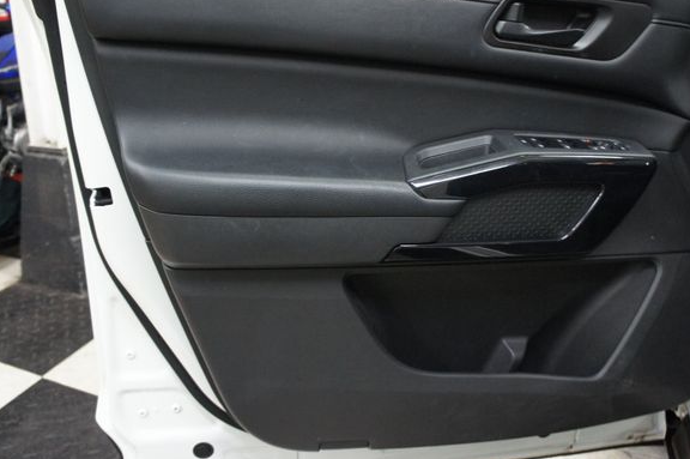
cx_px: 356
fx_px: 574
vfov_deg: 43.5
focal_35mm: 30
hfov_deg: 62.0
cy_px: 210
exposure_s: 1/50
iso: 1600
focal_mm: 18
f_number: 3.5
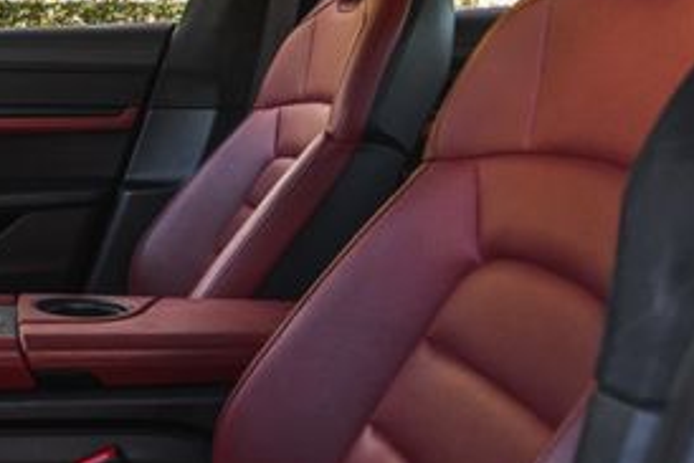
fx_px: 1080
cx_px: 51
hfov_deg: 33.5
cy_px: 106
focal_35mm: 56
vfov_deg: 23.9
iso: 640
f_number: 8
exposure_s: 1/30
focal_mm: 24
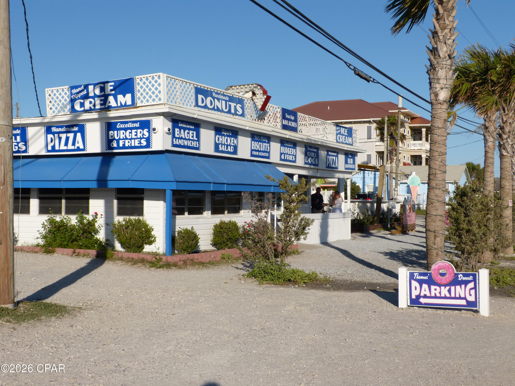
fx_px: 669
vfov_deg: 32.2
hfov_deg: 42.1
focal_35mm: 45
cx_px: 258
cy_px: 193
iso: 100
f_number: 4
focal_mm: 8.1
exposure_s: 1/1600
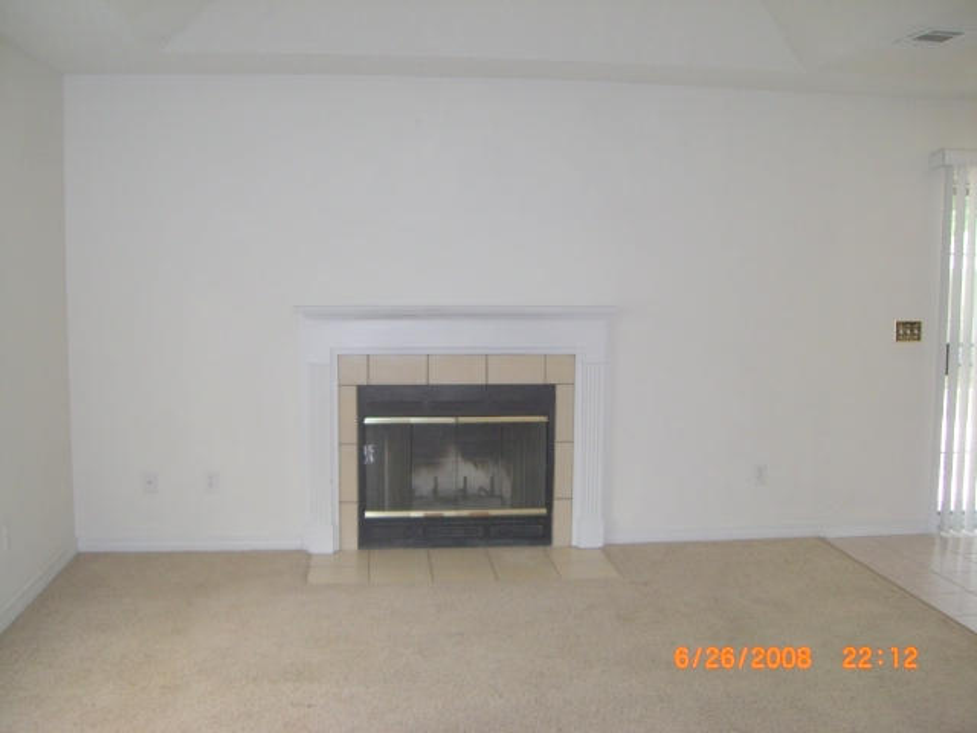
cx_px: 488
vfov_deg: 37.7
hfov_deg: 49.0
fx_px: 1073
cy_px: 366
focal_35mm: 38
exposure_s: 1/60
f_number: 2.7
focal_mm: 6.2
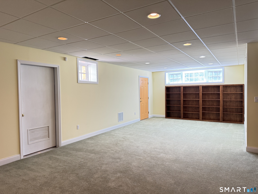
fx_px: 179
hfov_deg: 71.6
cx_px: 129
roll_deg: +0.8
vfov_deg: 56.8
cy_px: 97
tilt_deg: -0.8
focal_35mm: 24
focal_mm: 6.76
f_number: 1.78
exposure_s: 1/60
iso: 320
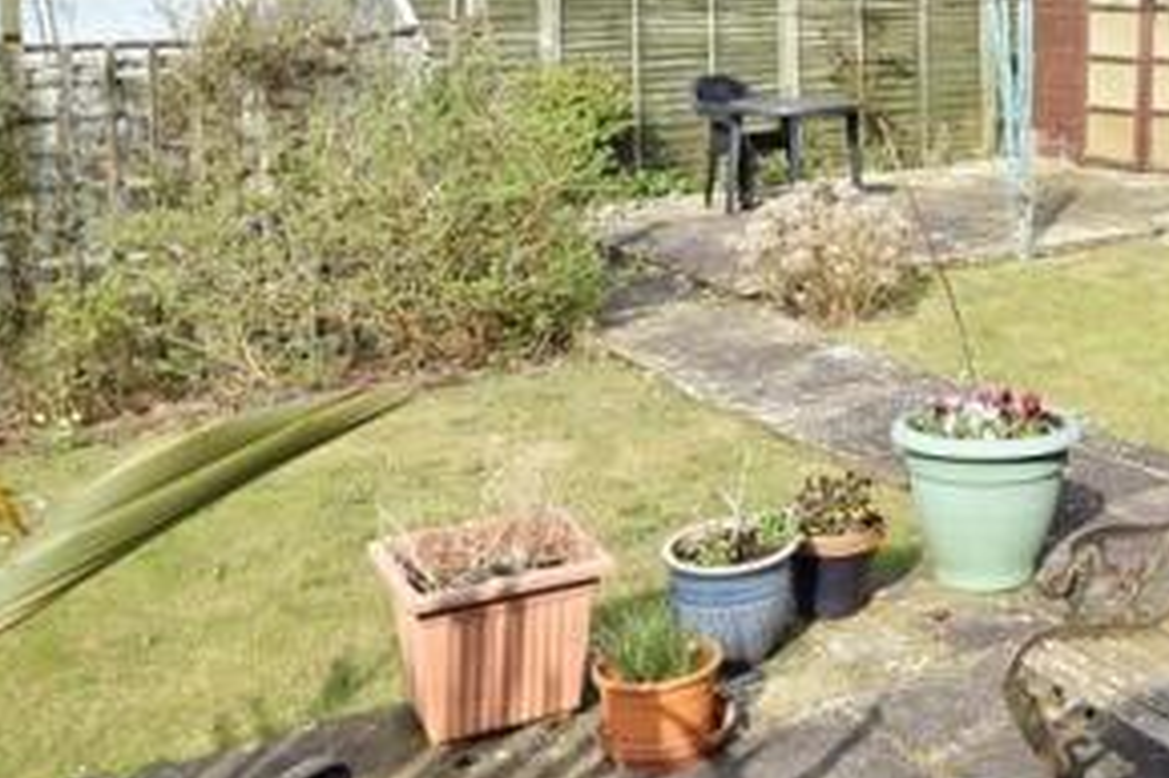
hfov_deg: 39.0
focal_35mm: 44
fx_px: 1432
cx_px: 1181
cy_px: 30
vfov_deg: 28.8
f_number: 8
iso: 200
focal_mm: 13
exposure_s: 1/500
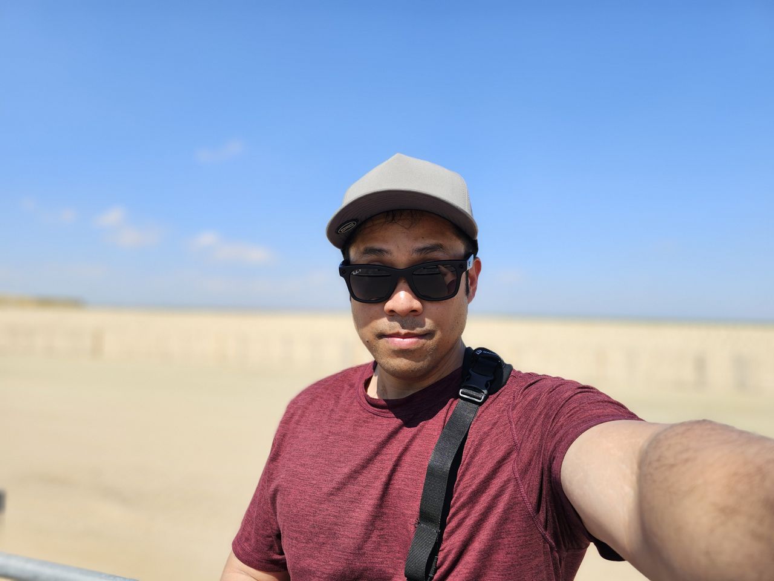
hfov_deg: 73.9
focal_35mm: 23
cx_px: 387
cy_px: 290
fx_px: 514
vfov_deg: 58.9
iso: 10
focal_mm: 6.3
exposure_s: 1/536
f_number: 1.7
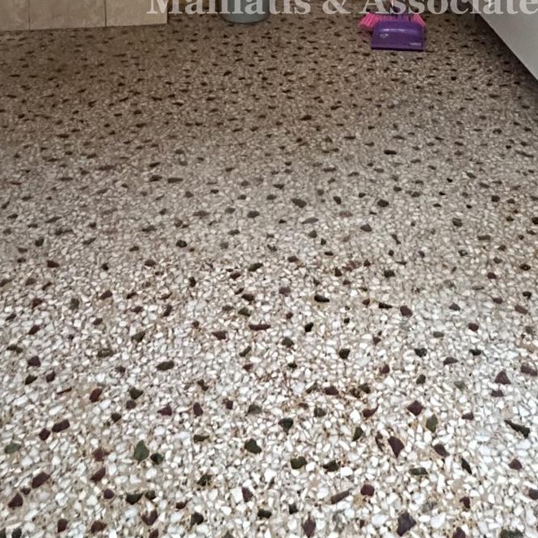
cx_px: 350
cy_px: -175
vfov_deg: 28.5
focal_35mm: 48
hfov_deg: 35.1
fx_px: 844
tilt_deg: -6.1
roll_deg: -1.6
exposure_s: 1/60
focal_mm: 2.22
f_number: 2.2
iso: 1250
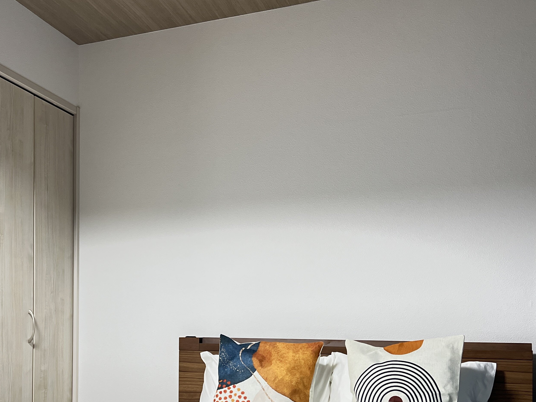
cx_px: 187
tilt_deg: +0.1
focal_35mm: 42
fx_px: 650
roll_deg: -0.3
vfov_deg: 33.4
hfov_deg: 44.3
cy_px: 317
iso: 320
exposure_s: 1/60
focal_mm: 5.7
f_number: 1.5
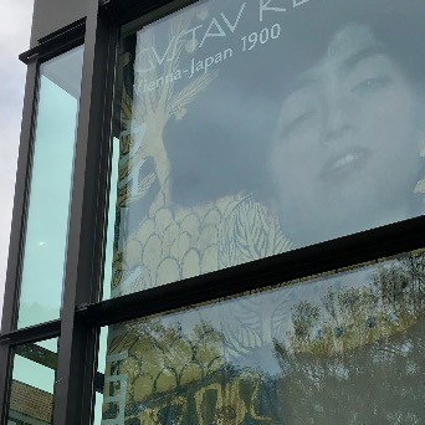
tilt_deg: +20.1
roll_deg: -4.2
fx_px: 1028
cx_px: 108
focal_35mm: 74
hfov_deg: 23.1
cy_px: 359
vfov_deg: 22.9
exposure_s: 1/1996
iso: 20
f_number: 1.8
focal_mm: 3.99
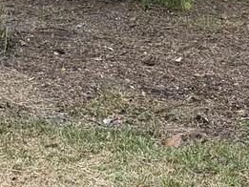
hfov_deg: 11.1
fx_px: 1058
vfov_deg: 10.0
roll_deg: -0.4
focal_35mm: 147
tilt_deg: -5.0
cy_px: 16
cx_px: -367
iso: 100
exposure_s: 1/1410
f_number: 1.78
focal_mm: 6.76
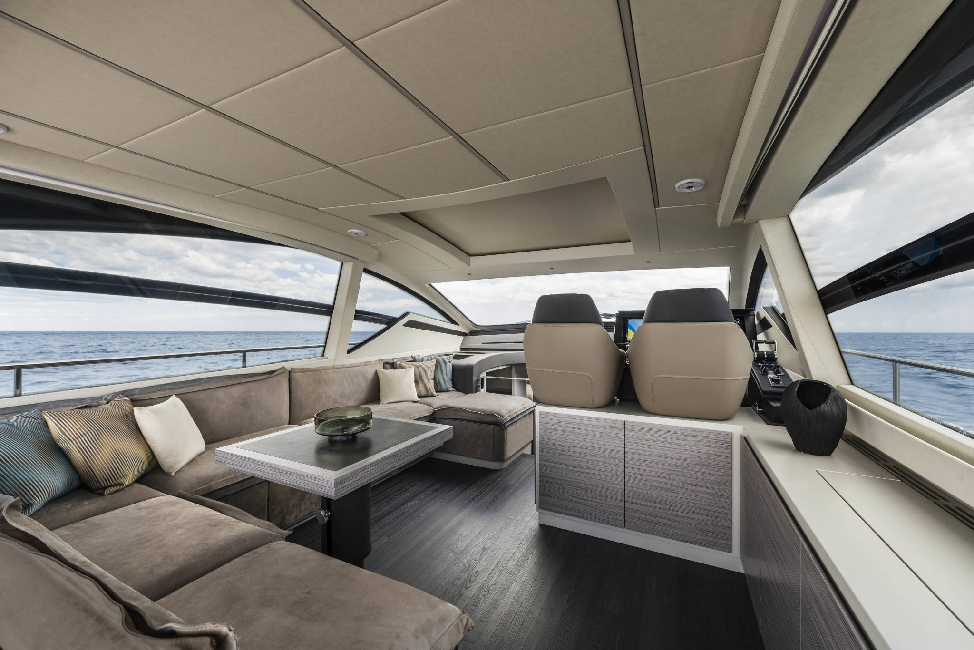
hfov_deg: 104.2
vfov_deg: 81.3
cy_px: 325
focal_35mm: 14
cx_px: 487
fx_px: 379
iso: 100
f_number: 8
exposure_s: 1/50
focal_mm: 14
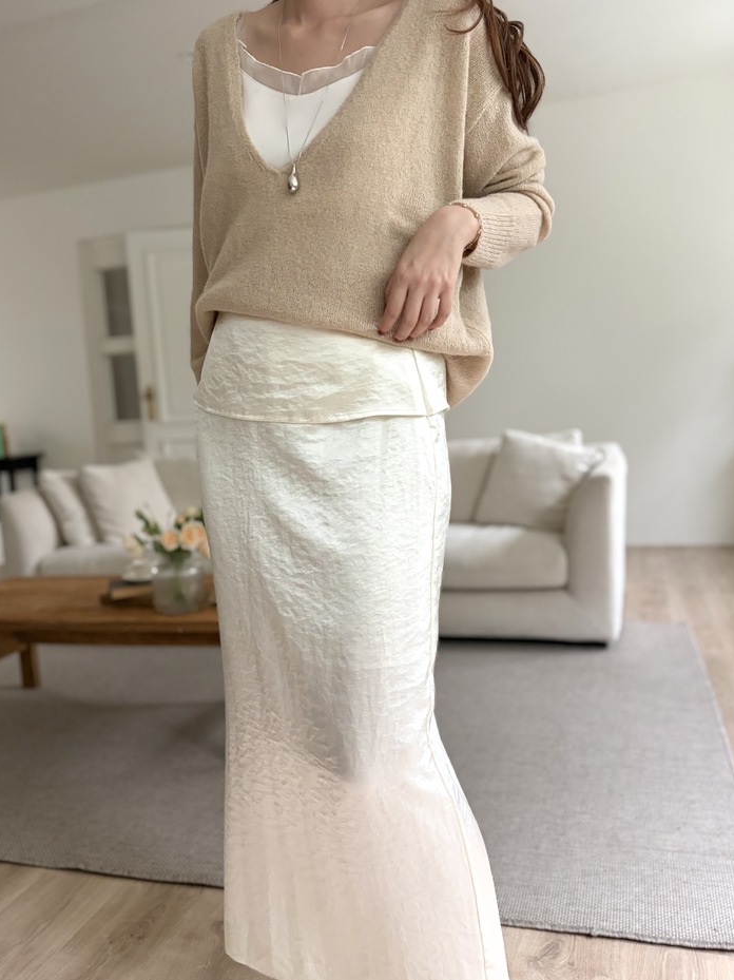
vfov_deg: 63.5
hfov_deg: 49.7
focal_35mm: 28
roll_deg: +3.6
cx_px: 341
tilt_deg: -4.0
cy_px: 494
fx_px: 792
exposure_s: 1/60
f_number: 1.6
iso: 200
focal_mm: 5.96
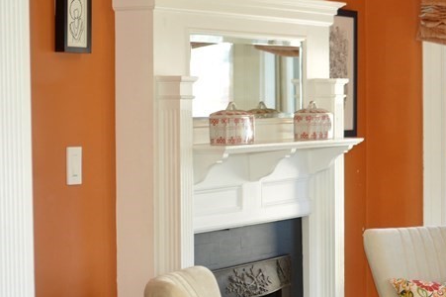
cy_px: 225
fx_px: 1475
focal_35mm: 119
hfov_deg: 17.1
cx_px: 330
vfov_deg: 11.5
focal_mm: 35
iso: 400
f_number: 2.5
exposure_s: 1/200
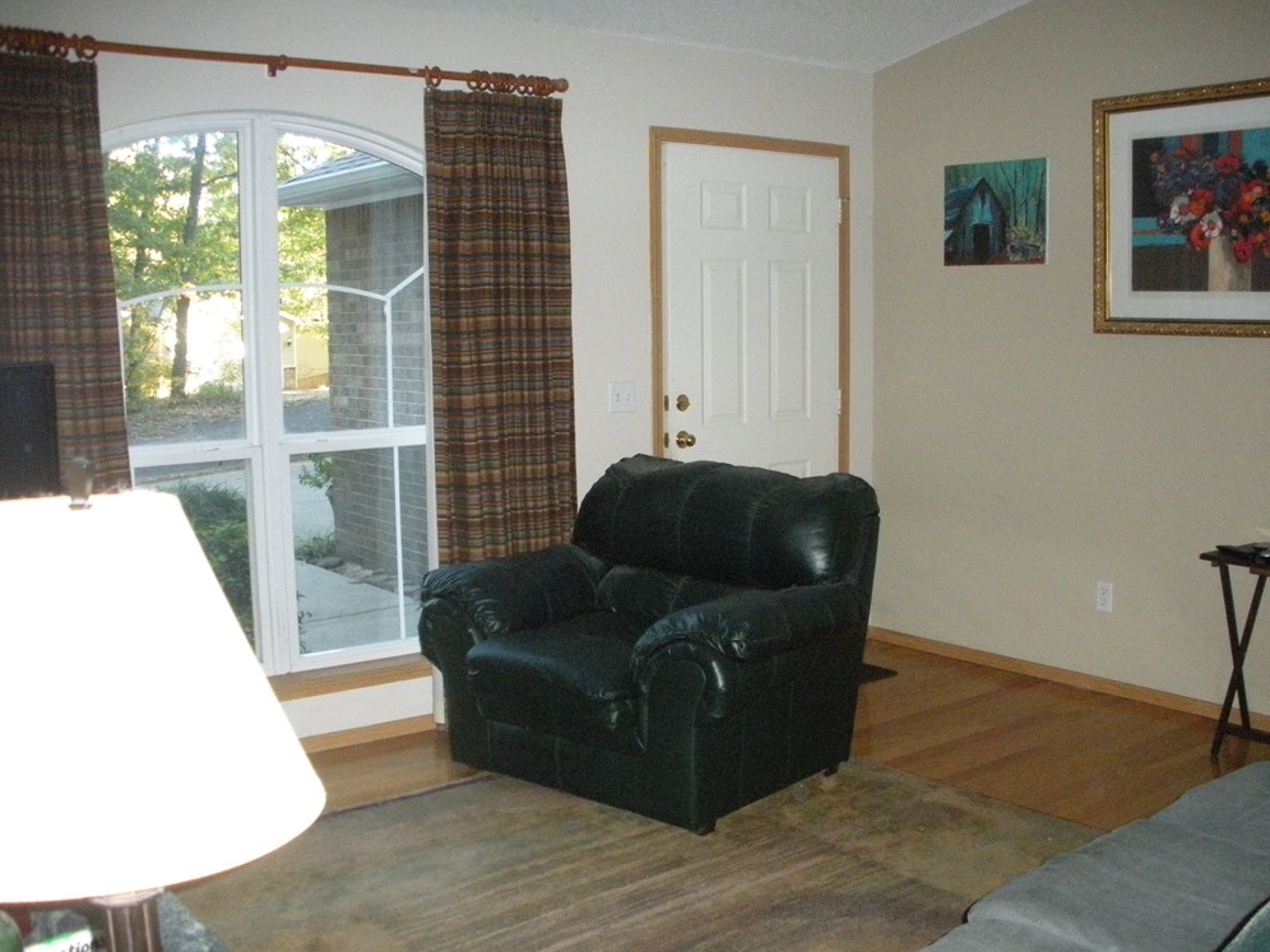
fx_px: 1321
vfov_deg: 39.7
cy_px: 472
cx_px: 632
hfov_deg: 51.4
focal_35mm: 36
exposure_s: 1/60
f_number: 3.5
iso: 752
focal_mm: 6.3
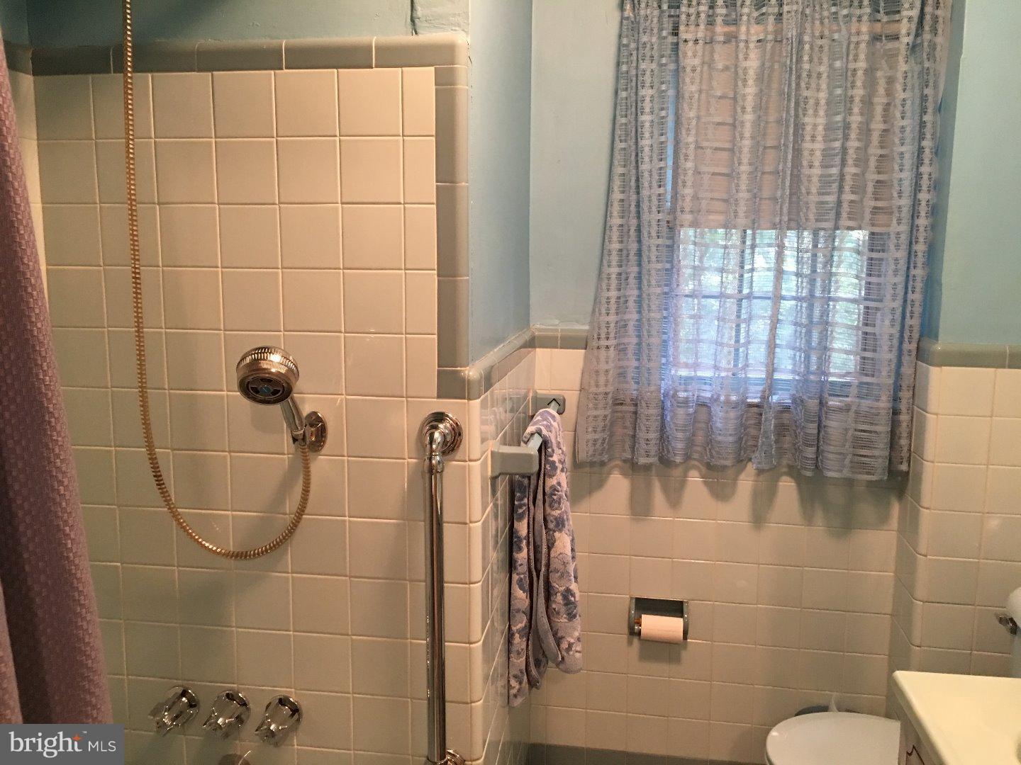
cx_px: 510
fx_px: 855
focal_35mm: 29
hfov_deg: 61.7
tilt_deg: -7.8
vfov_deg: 48.2
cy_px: 382
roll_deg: -0.6
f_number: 2.2
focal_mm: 4.15
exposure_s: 1/15
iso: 100
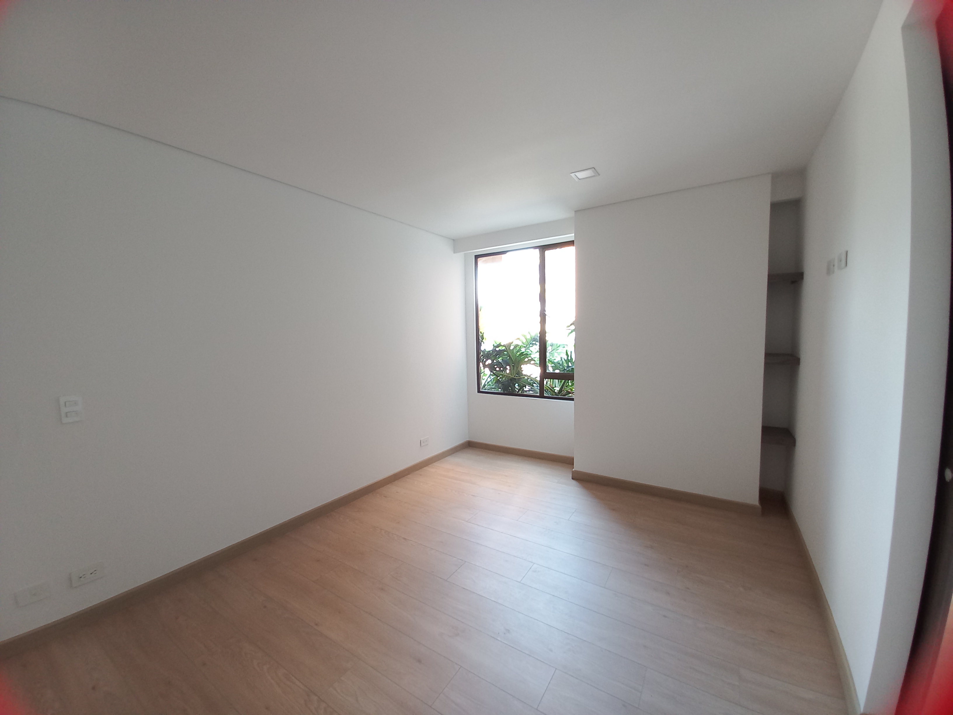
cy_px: 358
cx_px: 476
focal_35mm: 13
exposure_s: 1/30
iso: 125
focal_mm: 1.42
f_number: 2.2
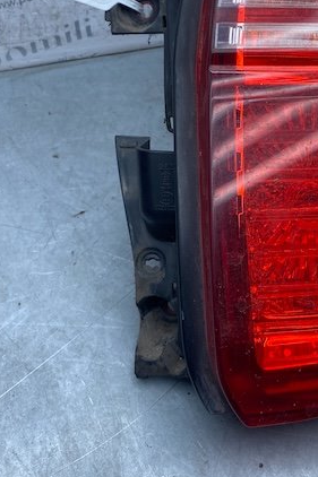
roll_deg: -17.8
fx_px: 544
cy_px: 193
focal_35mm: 41
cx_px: 248
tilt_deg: -44.1
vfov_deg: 47.2
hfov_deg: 31.9
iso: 32
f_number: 1.8
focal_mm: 4.25
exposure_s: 1/487
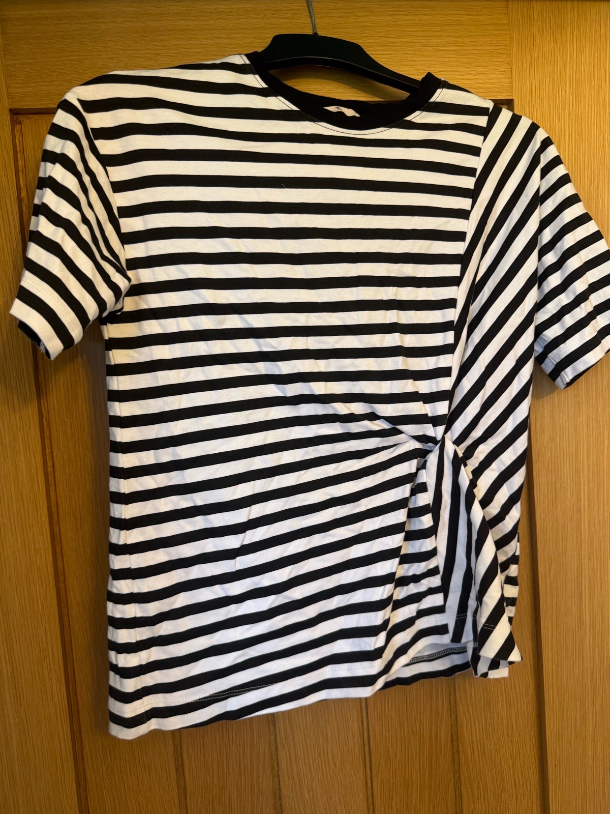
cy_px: 407
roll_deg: +3.6
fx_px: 564
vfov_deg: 71.6
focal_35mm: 24
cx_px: 305
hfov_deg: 56.8
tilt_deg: -3.6
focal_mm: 6.76
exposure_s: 1/88
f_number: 1.78
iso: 200
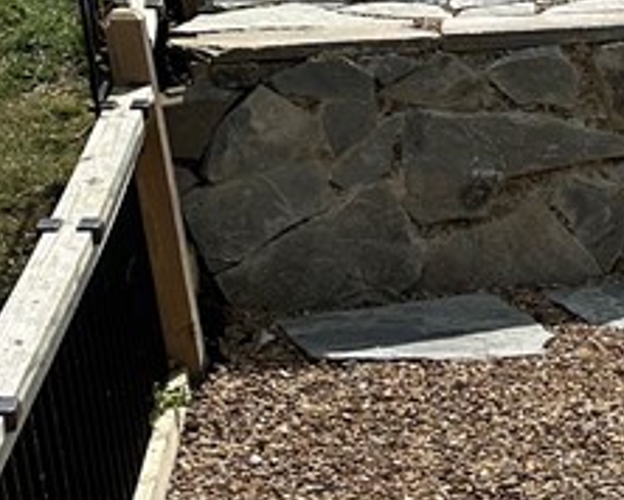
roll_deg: -3.2
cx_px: 1389
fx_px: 1996
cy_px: 517
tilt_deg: -20.8
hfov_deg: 13.9
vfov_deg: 14.0
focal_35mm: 108
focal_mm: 6.86
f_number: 1.78
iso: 80
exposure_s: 1/8197
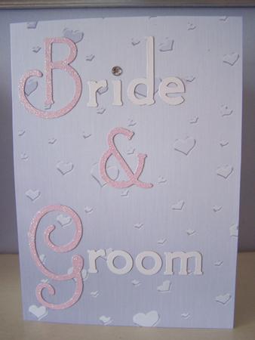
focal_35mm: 38
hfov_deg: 37.8
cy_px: 170
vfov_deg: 49.0
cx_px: 128
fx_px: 373
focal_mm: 6.3
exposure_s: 1/20
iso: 140
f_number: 2.8
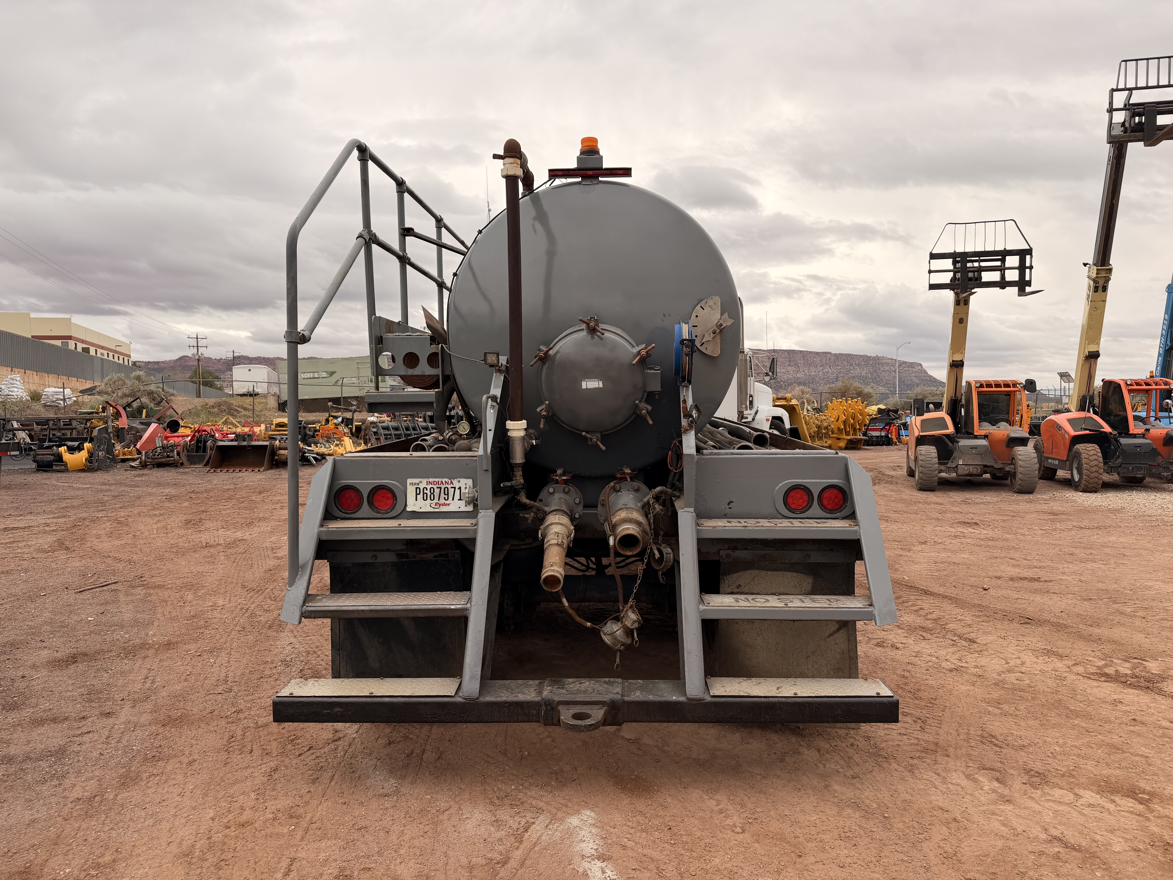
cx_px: 586
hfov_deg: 71.6
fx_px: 813
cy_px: 440
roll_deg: +1.9
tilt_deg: -1.2
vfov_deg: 56.8
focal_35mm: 24
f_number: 1.78
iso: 80
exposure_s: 1/765
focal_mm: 6.76
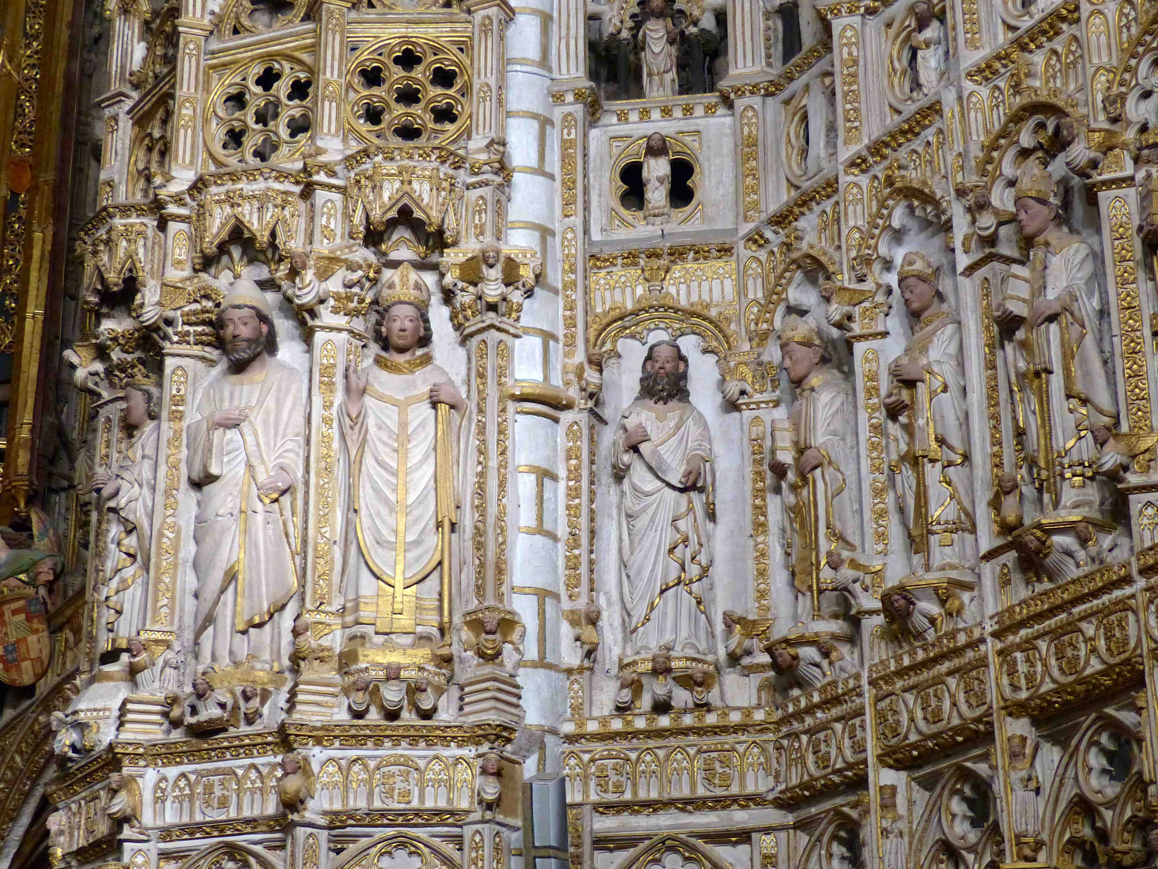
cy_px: 434
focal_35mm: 70
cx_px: 579
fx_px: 2342
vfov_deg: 21.0
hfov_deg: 27.8
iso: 400
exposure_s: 1/30
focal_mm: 11.9
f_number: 2.8
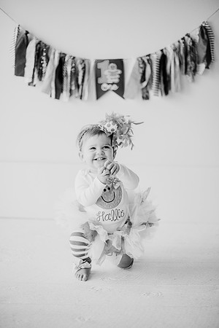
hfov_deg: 27.0
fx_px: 456
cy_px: 164
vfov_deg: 39.6
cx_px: 110
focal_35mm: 50
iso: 640
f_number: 1.8
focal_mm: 50
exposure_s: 1/640
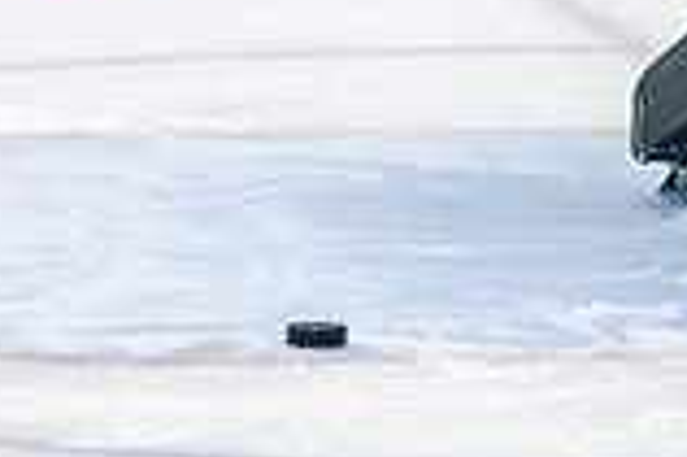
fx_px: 9951
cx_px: 732
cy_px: -403
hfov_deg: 3.9
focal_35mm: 522
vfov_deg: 2.6
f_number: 3.2
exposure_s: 1/640
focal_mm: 112
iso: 3200
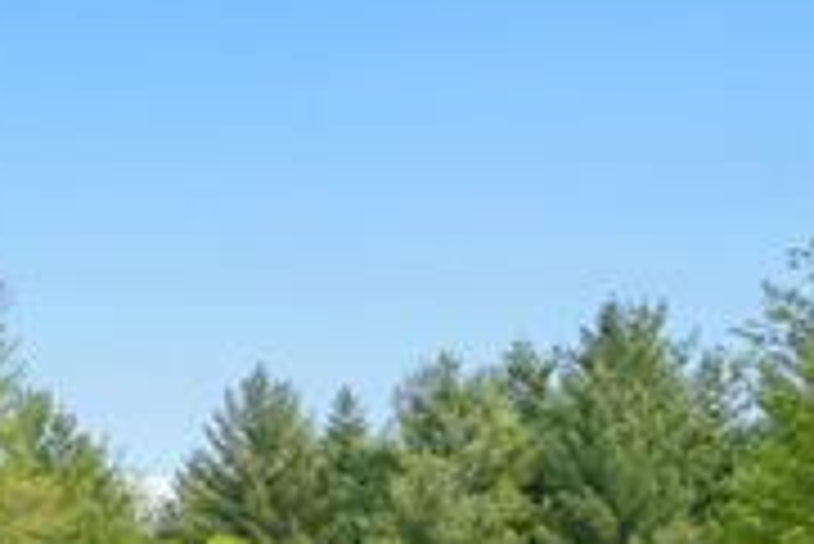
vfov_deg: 14.1
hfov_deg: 15.4
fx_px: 2172
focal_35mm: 96
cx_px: -967
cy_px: 546
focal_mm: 17
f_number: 9
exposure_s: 1/500
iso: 400
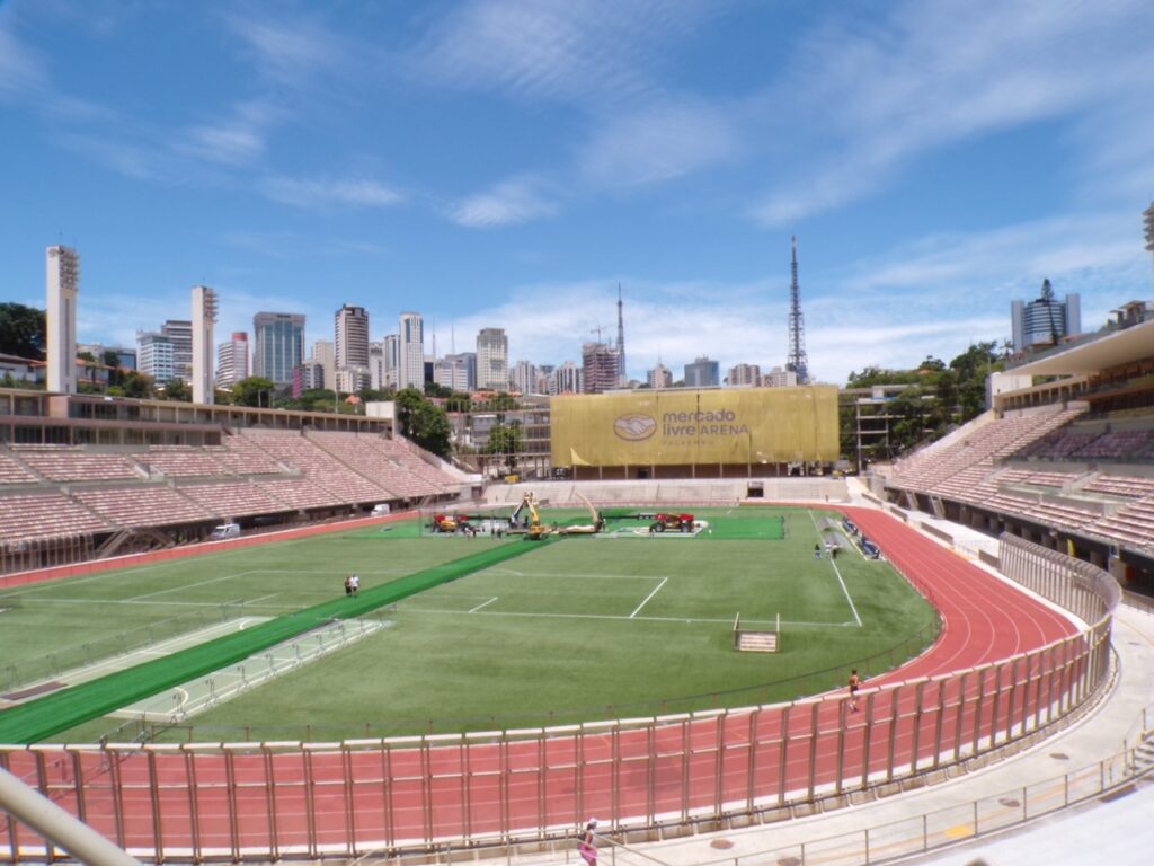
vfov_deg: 56.8
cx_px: 577
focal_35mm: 24
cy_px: 433
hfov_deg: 71.6
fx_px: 800
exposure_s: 1/150
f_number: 10.2
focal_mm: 4.3
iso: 100
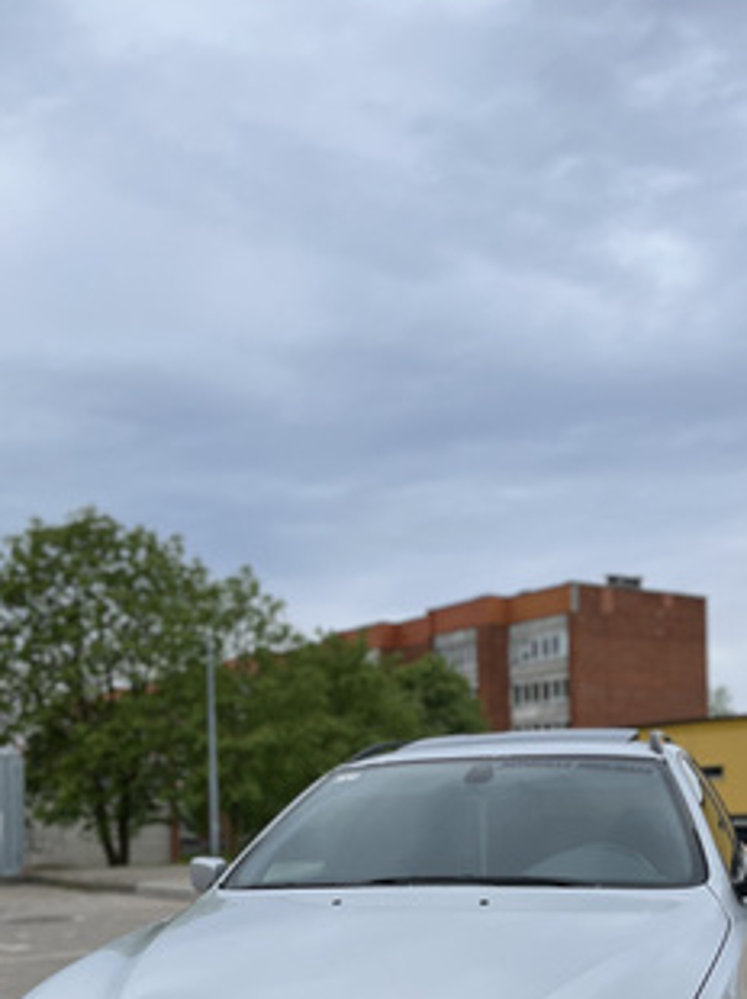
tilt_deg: +1.4
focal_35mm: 42
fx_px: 1210
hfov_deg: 34.3
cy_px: 783
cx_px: 388
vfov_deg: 43.0
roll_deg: +0.9
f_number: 1.6
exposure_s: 1/983
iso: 50
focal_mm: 5.1
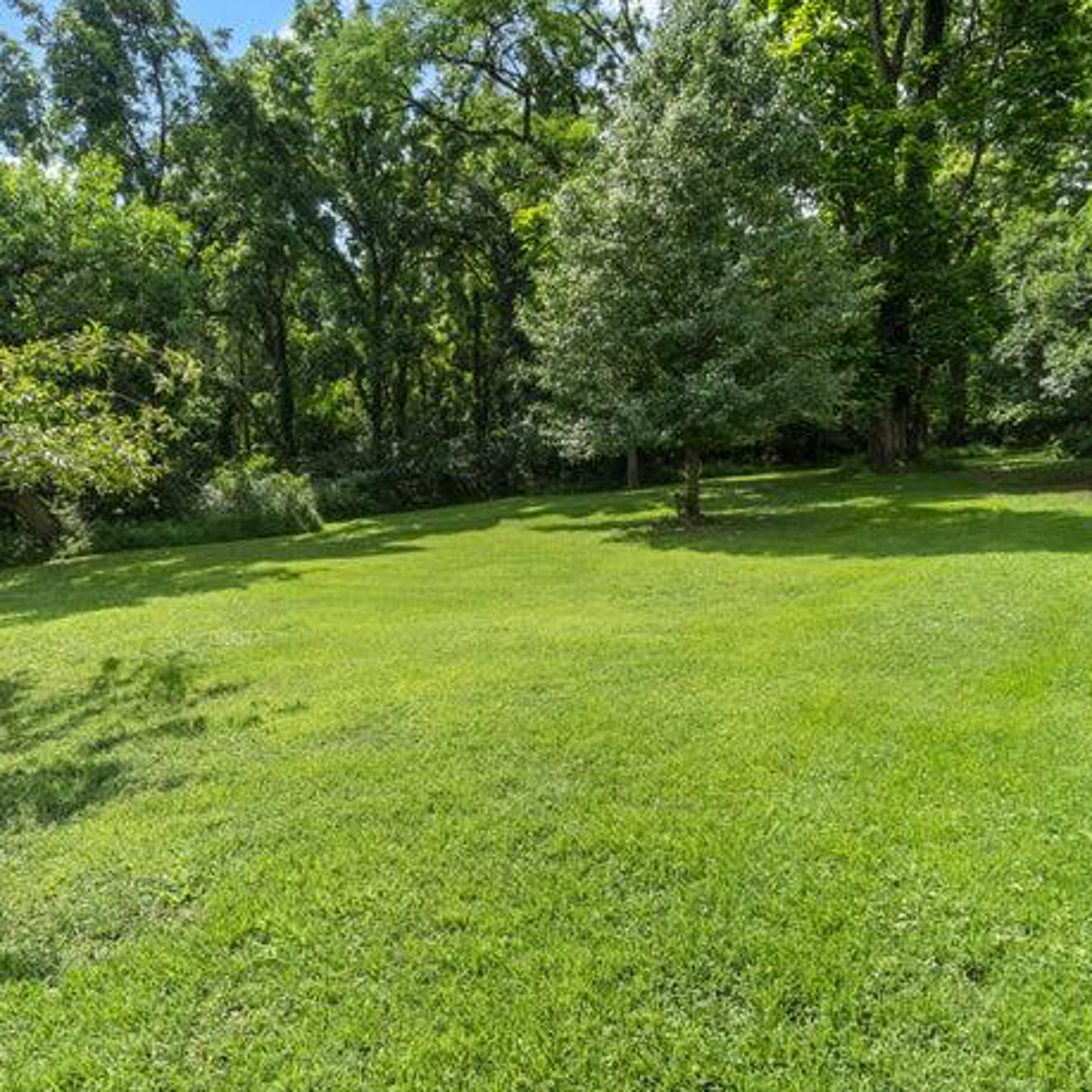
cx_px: 492
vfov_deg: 74.8
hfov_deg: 74.6
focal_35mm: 20
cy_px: 552
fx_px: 714
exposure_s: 1/500
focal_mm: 10
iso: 400
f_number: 10
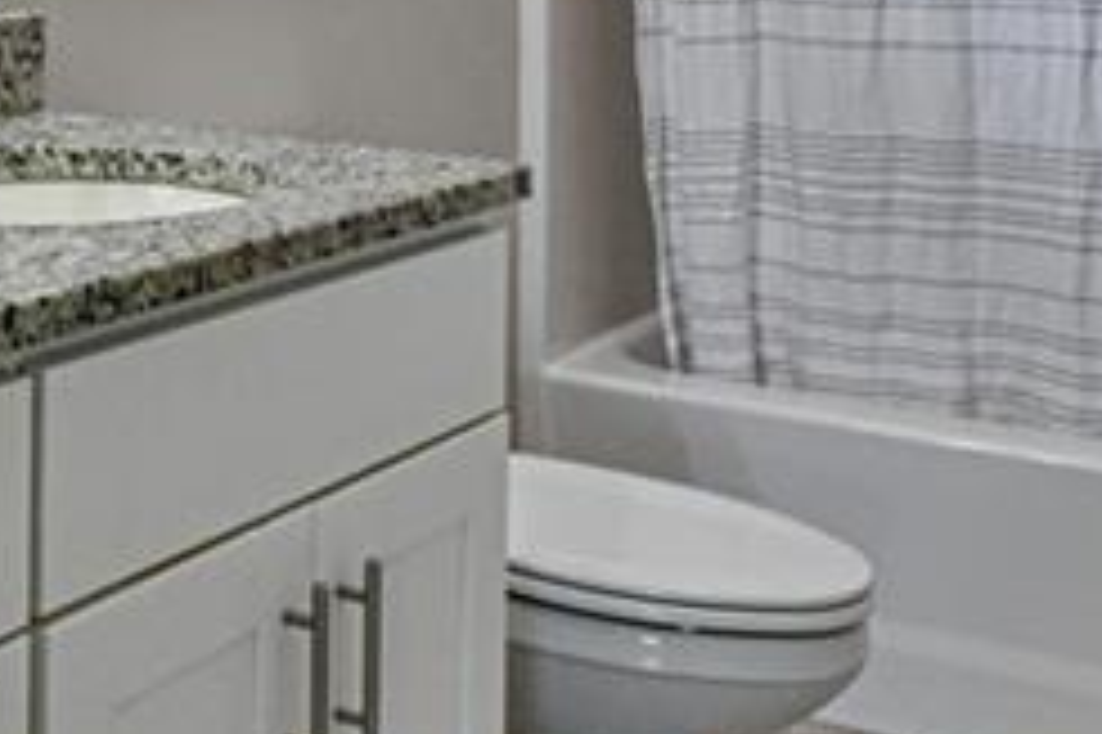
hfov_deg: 27.8
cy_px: -187
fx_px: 2049
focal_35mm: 67
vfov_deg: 19.0
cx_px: -72
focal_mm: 16
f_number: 6.3
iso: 1600
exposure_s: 1/160
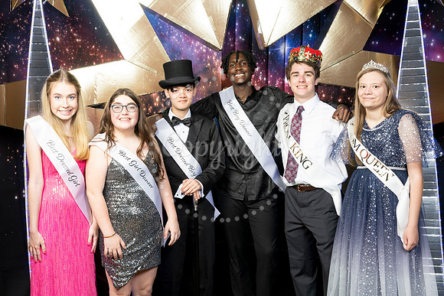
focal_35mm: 43
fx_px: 535
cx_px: 209
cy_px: 157
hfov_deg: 45.0
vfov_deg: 30.9
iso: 320
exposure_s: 1/100
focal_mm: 41
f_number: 9
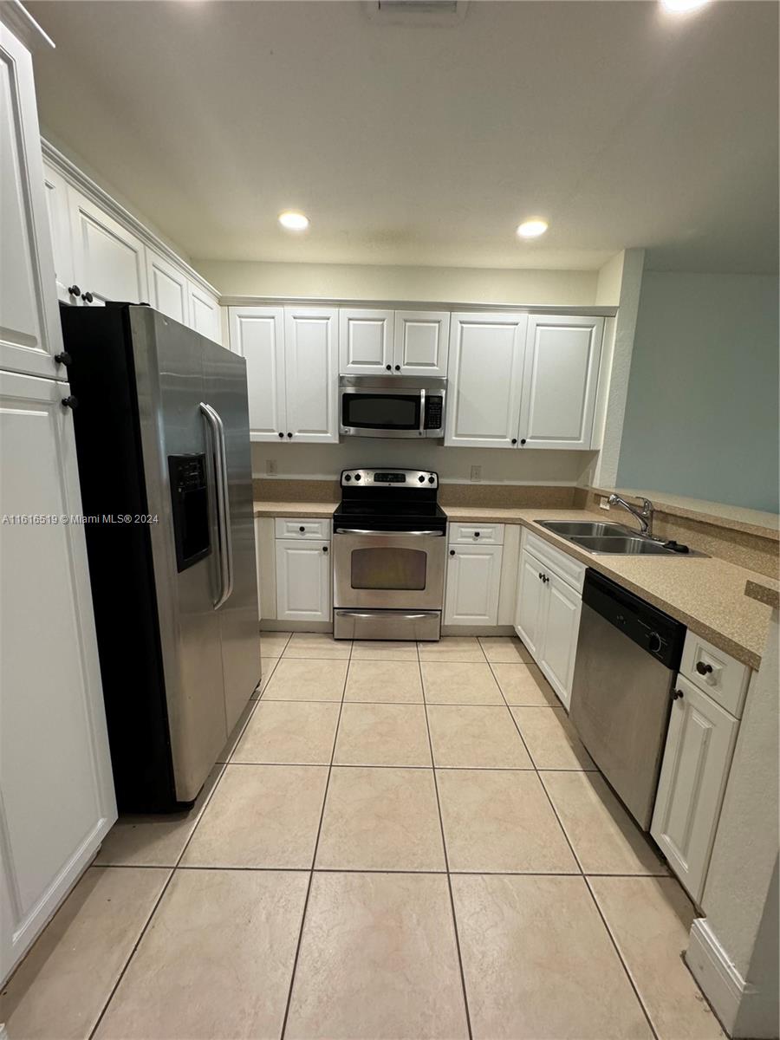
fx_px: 421
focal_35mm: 14
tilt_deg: -10.6
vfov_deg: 102.1
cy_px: 520
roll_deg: -1.0
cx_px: 390
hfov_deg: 85.7
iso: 320
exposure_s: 1/60
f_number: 2.2
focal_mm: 2.22
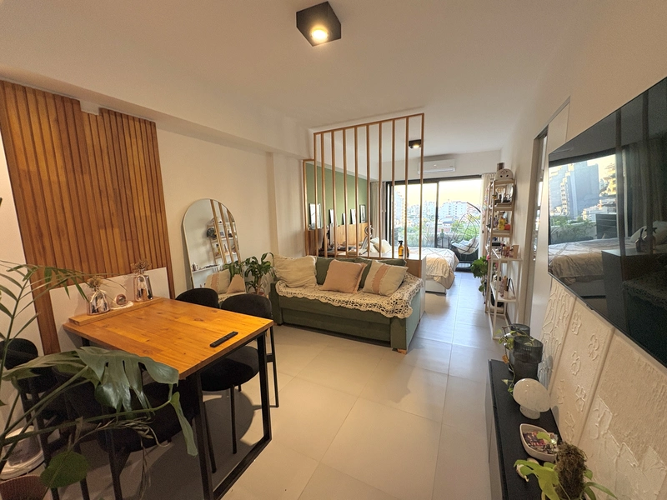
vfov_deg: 85.7
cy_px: 250
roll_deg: +1.2
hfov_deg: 102.1
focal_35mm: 14
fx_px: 270
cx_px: 334
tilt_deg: -8.4
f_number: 2.2
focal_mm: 2.22
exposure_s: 1/90
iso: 200
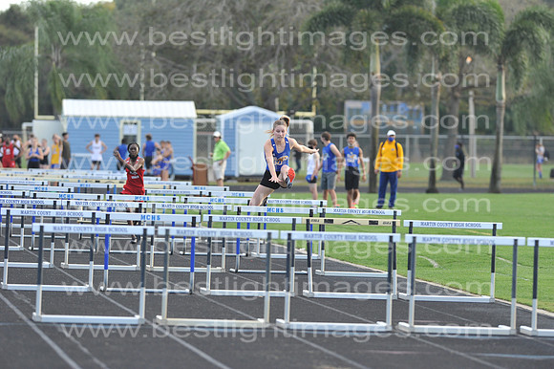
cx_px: 277
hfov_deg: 6.9
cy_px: 184
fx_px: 4614
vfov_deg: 4.6
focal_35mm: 300
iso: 800
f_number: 4.5
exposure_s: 1/1000
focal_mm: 300
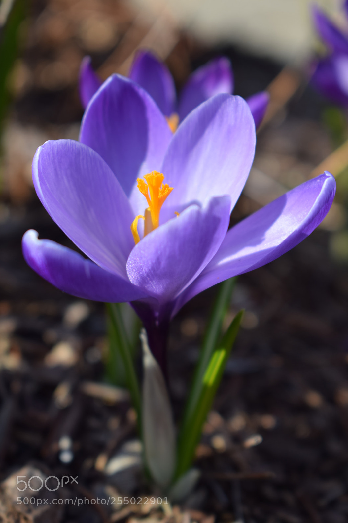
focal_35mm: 84
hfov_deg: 16.4
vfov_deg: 24.3
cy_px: 262
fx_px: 1211
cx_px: 172
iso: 100
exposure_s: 1/250
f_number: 5.6
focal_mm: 55
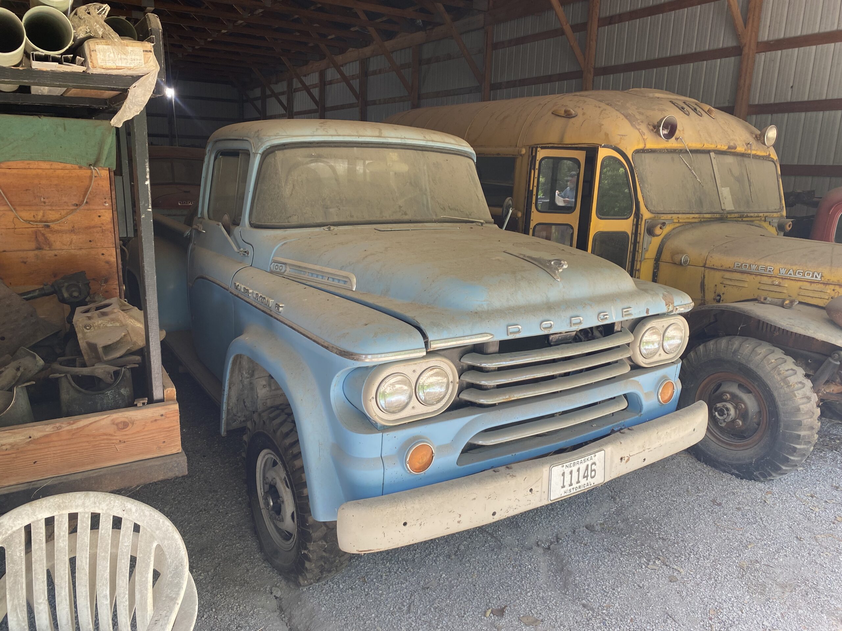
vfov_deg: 53.1
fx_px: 632
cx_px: 421
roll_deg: -2.3
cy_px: 316
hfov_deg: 67.3
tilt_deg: -12.4
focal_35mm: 26
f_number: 1.8
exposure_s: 1/122
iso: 40
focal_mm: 4.25
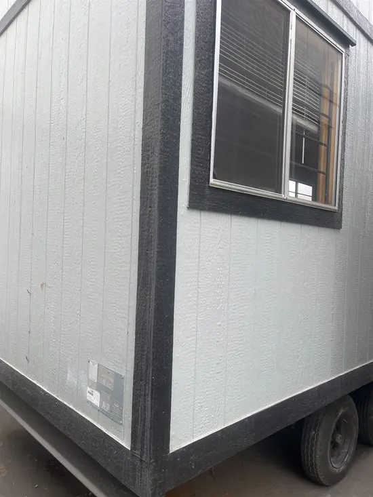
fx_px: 373
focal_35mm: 26
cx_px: 186
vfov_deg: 67.3
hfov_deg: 53.1
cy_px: 248
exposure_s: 1/122
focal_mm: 5.1
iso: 32
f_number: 1.6
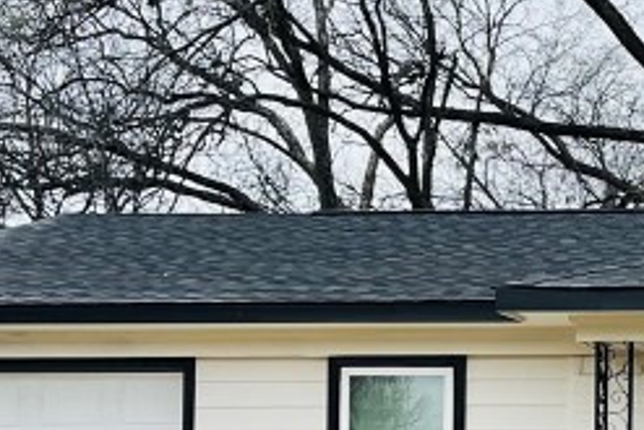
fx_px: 2005
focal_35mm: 112
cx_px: 1001
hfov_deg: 16.4
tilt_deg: +3.2
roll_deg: +0.9
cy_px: 474
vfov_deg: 12.1
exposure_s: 1/1029
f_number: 1.5
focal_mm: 5.7
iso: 50
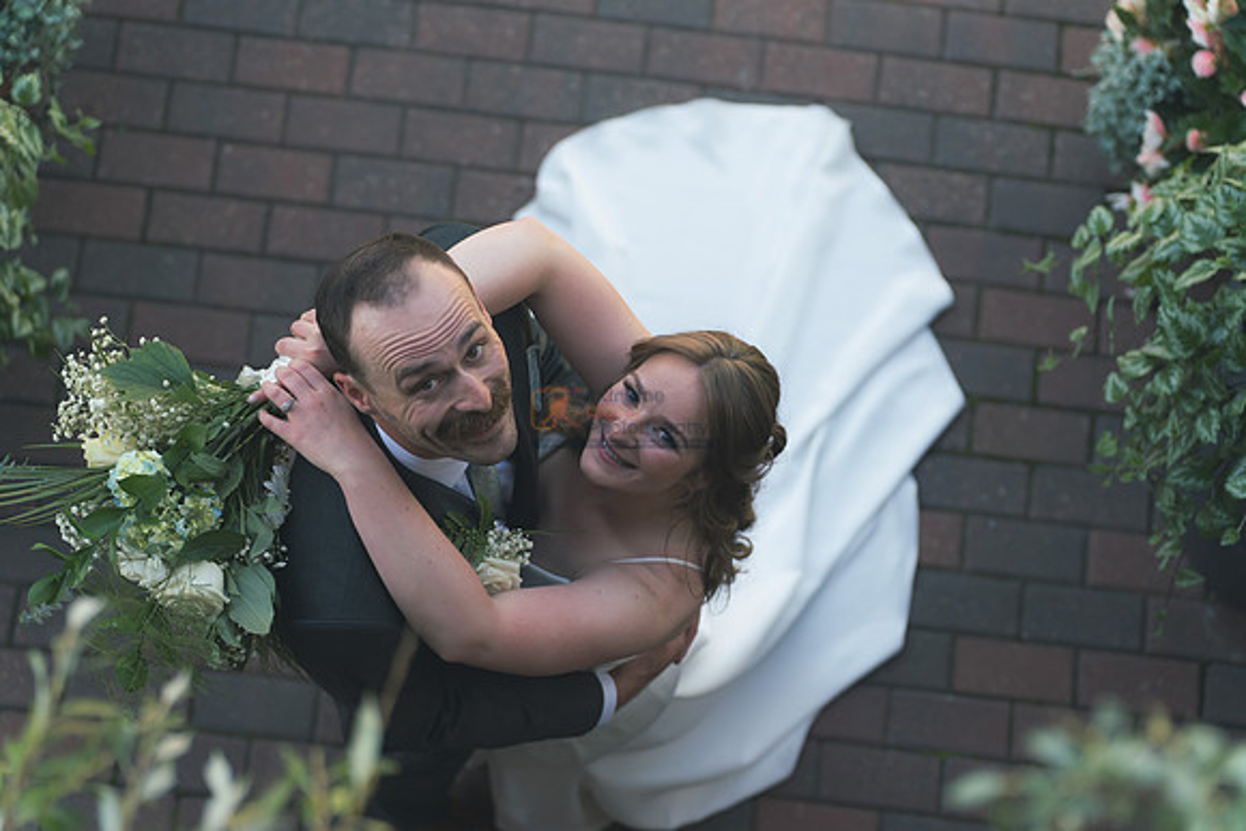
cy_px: 416
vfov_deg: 16.5
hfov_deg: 24.5
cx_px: 623
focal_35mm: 83
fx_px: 2873
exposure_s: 1/1250
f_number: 2.8
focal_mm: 83
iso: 400
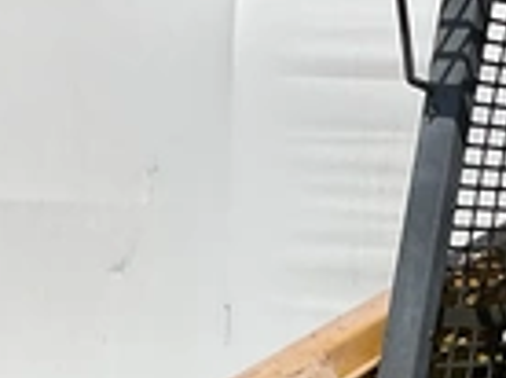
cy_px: 600
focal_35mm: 158
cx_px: 546
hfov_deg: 12.3
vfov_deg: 9.1
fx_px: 2306
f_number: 1.8
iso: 25
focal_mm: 3
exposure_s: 1/4065
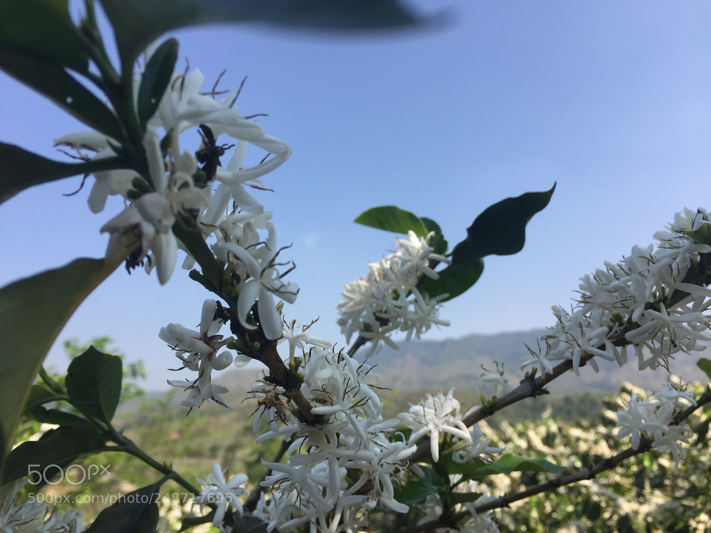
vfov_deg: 48.2
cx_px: 356
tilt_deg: +14.4
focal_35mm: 29
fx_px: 596
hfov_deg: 61.7
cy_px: 266
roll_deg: -2.0
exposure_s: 1/1199
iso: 32
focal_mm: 4.15
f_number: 2.2
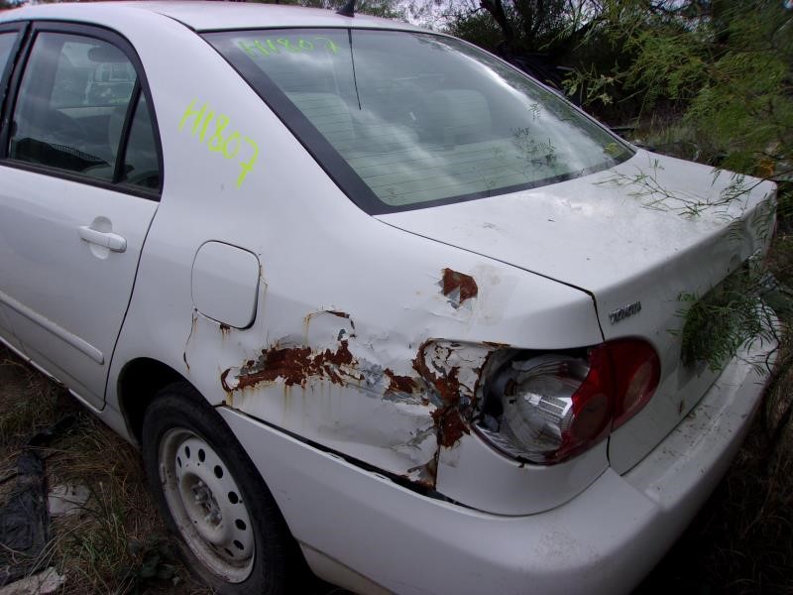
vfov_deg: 51.4
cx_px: 396
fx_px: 619
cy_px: 298
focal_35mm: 27
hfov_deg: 65.3
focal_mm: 4.9
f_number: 10.4
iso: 80
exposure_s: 1/75
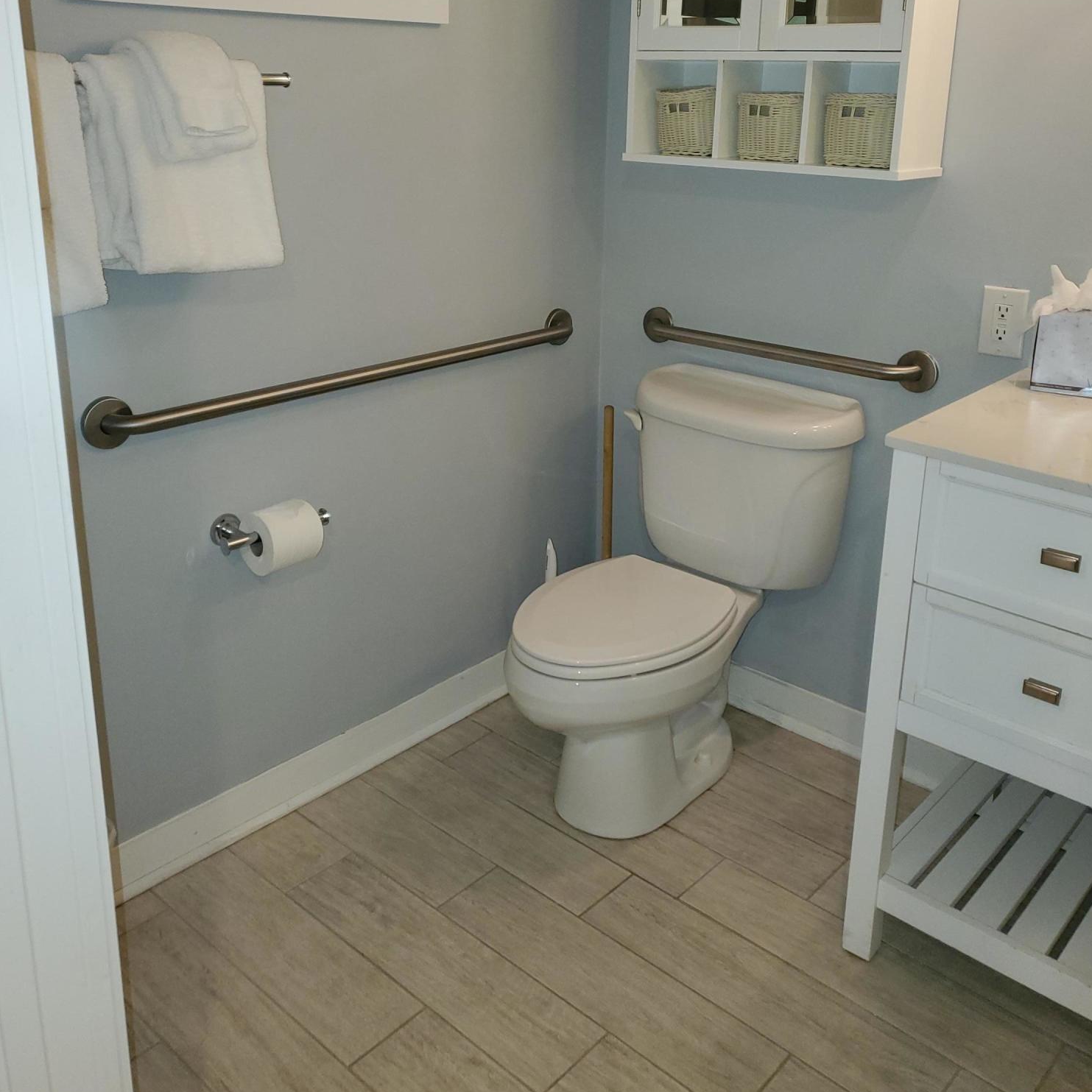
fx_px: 1106
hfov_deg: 52.5
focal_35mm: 31
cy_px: 387
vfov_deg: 51.8
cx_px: 552
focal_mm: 4.3
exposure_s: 1/60
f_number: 1.5
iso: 125
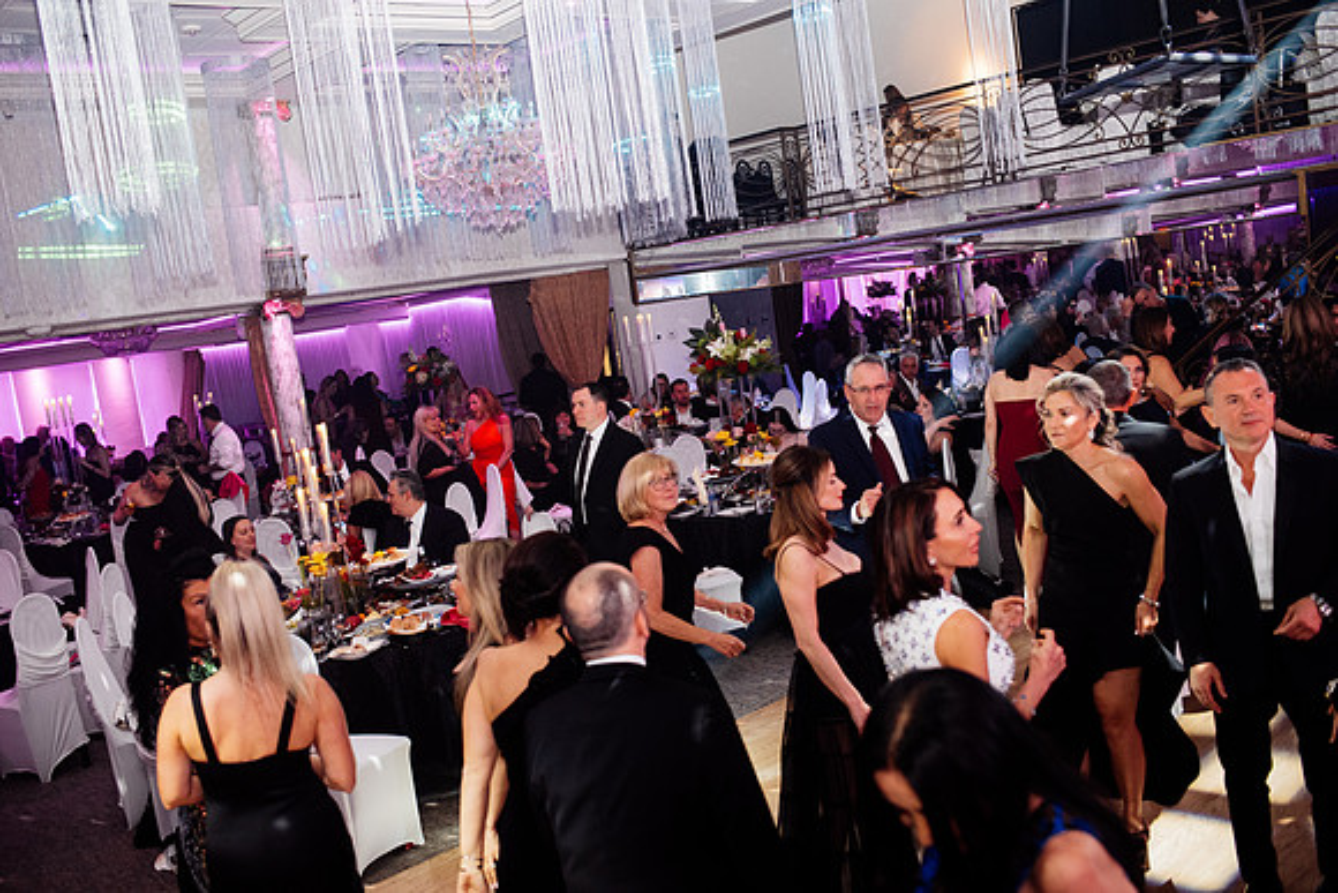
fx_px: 1301
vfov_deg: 37.9
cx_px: 669
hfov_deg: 54.4
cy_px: 446
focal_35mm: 35
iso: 2000
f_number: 2.8
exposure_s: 1/200
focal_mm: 35
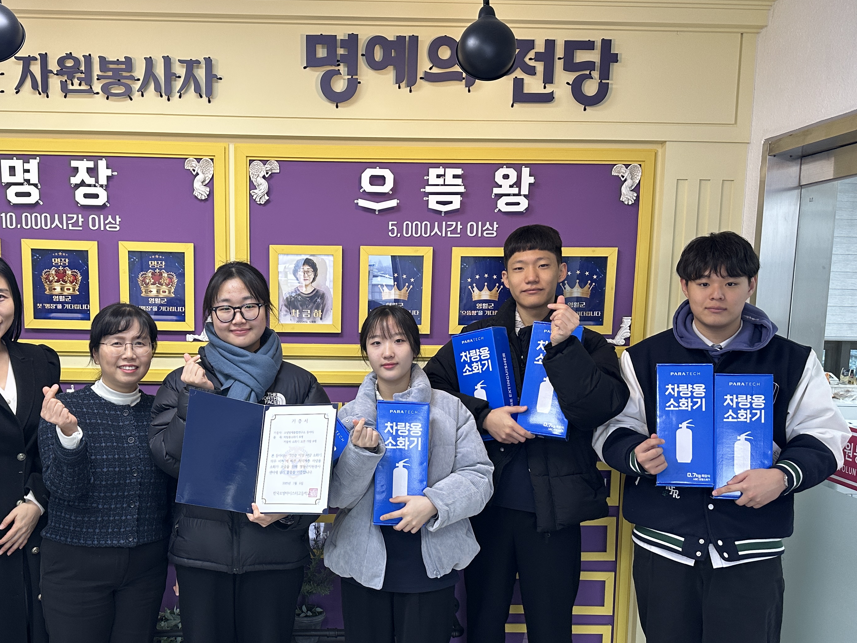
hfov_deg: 52.1
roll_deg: -1.2
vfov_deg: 40.4
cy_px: 410
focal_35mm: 35
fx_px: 867
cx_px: 329
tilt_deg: -7.5
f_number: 1.78
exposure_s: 1/120
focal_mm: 6.86
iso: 160
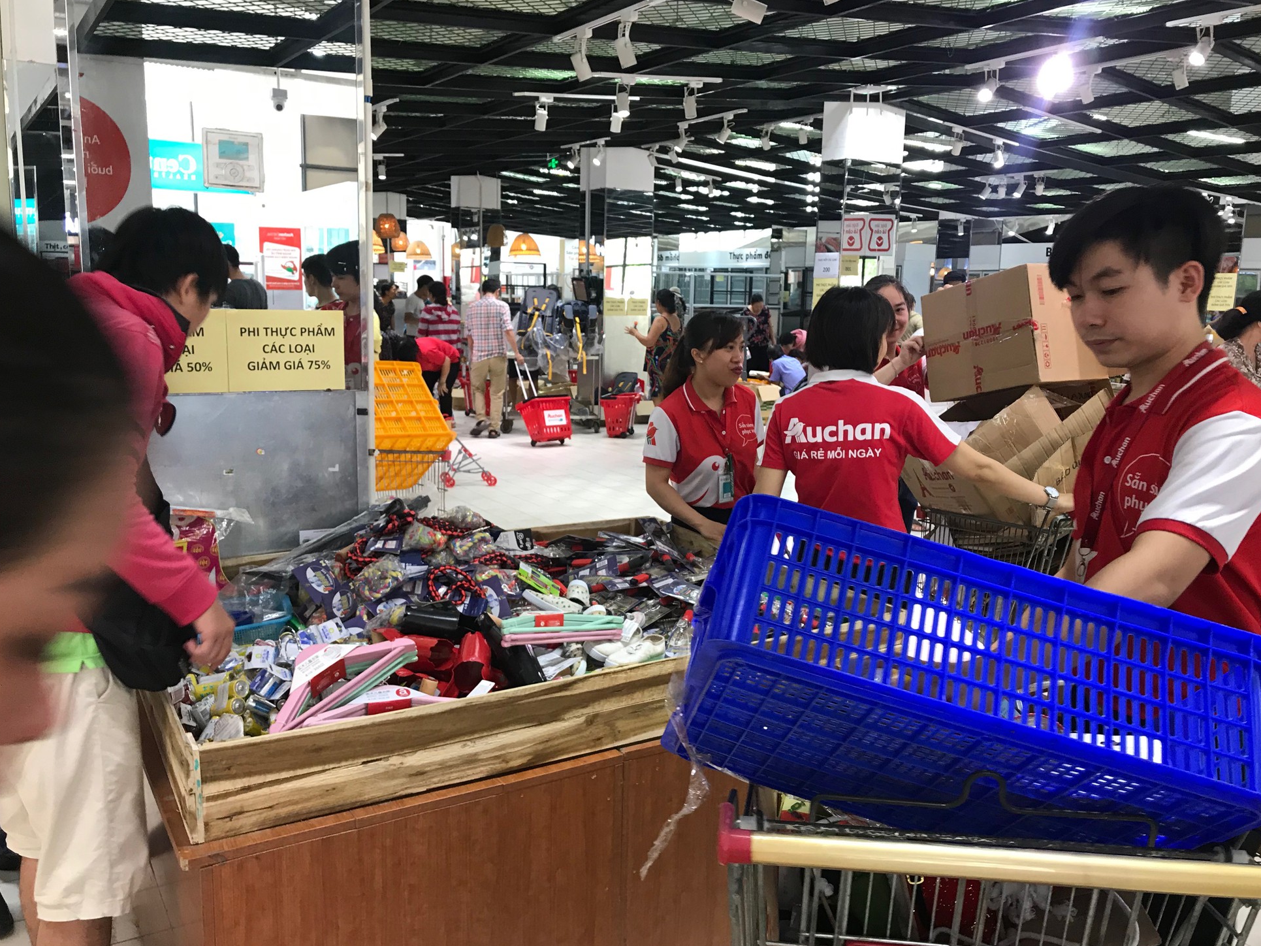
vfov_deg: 48.2
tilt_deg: -10.2
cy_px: 478
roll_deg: -2.3
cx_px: 643
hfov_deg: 61.7
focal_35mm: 29
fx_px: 1056
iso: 32
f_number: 1.8
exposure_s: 1/20
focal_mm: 3.99
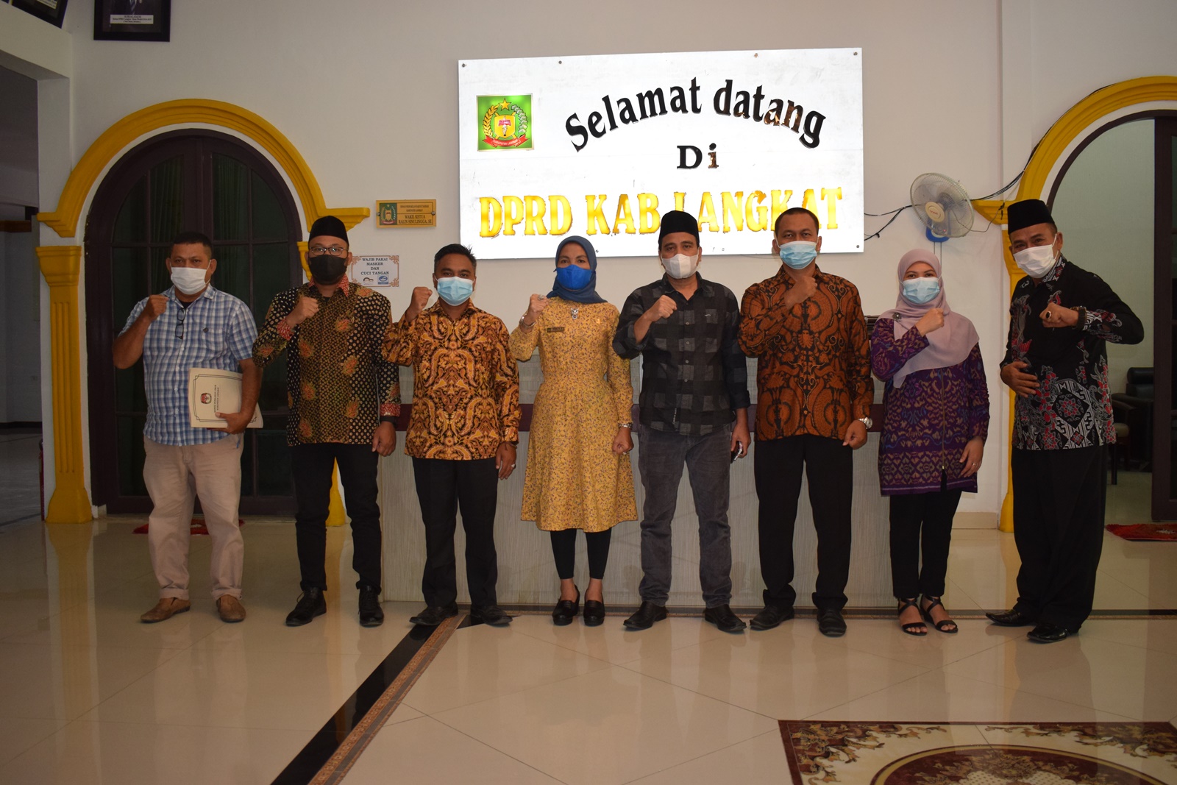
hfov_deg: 57.2
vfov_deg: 40.0
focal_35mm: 33
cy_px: 392
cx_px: 588
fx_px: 1079
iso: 1000
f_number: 3.8
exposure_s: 1/60
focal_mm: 22
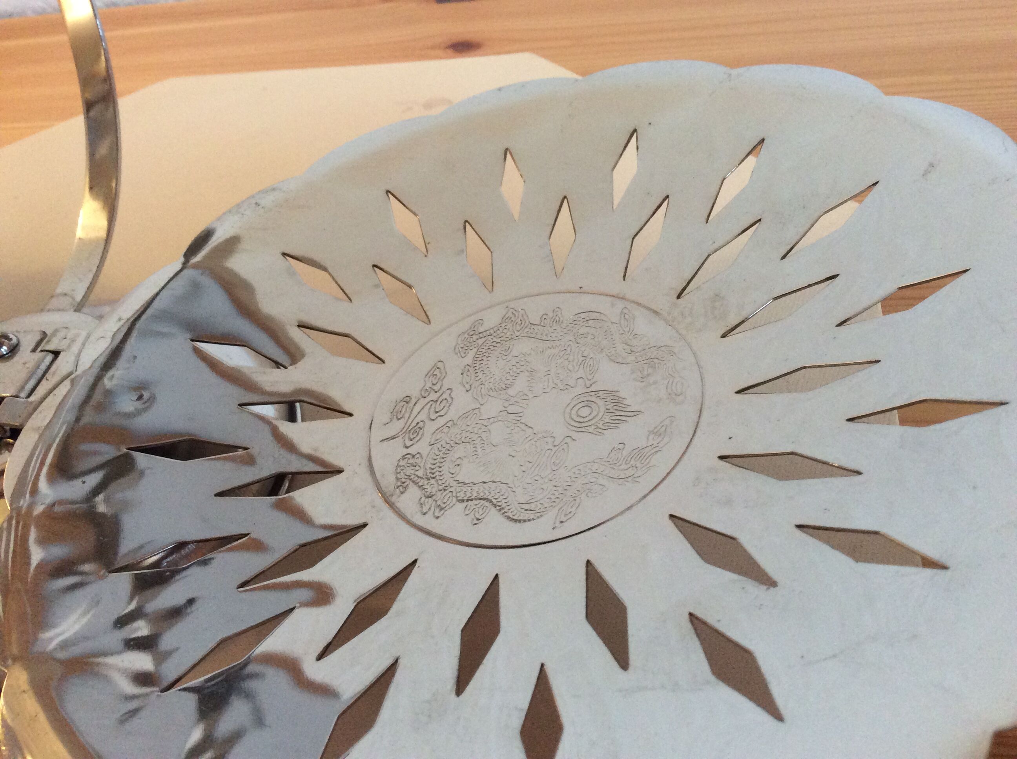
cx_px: 508
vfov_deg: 44.1
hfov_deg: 56.9
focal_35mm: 32
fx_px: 939
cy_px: 380
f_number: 2.4
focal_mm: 3.3
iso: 200
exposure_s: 1/25
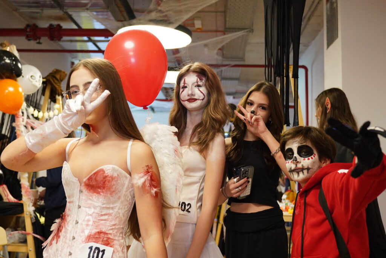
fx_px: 450
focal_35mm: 42
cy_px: 129
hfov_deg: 46.4
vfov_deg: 31.9
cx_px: 193
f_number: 2.8
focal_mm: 28
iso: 2000
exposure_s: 1/250
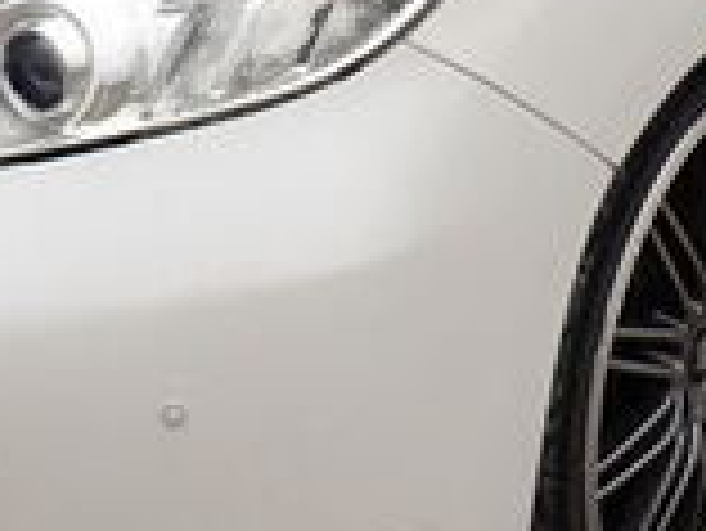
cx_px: 261
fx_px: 2592
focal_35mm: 127
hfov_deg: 15.5
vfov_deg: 11.5
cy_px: -81
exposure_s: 1/320
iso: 100
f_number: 2.8
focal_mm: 4.5
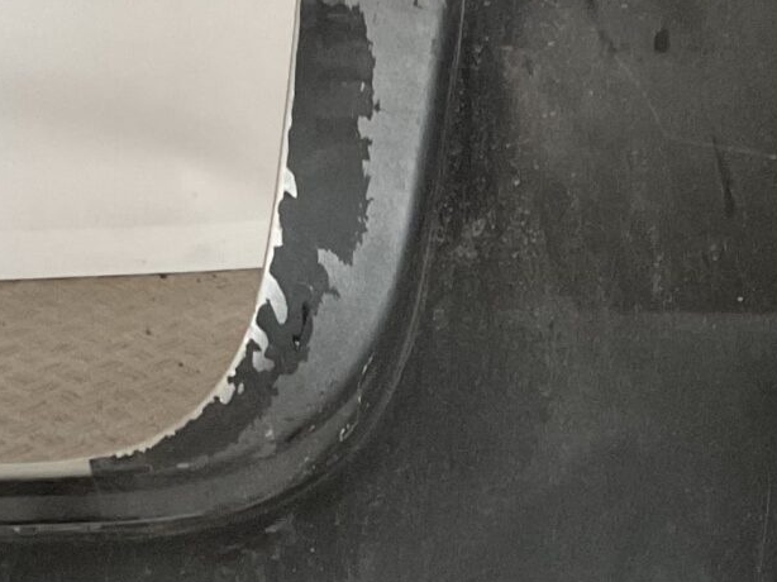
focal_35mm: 121
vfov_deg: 12.0
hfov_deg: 16.2
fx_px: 2715
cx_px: 600
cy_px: 676
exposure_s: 1/60
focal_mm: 3
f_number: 1.8
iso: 200
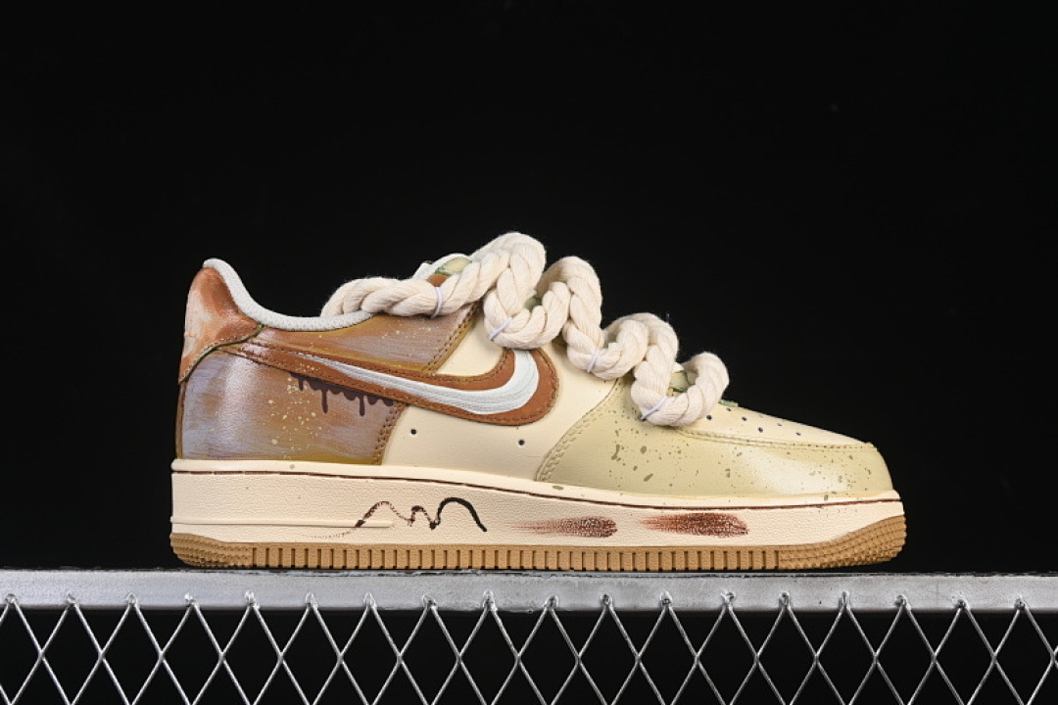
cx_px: 529
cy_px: 352
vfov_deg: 18.2
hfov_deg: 27.0
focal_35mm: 75
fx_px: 2204
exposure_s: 1/80
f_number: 8
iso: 160
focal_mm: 50
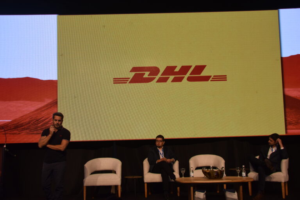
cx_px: 150
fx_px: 550
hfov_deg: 30.5
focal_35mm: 66
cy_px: 100
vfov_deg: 20.6
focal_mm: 44
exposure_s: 1/125
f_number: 5.6
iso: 400
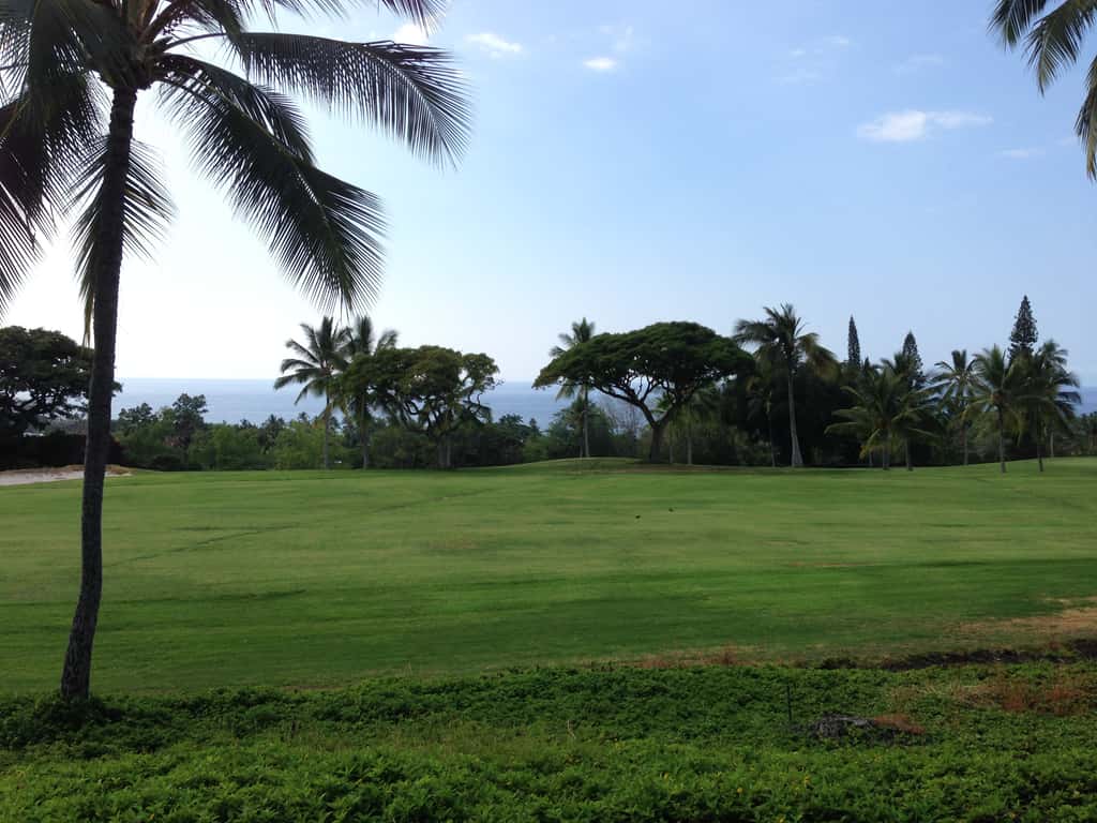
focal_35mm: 33
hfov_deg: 55.4
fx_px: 1046
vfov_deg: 42.9
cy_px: 412
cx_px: 548
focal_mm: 4.12
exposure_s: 1/1550
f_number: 2.4
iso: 50
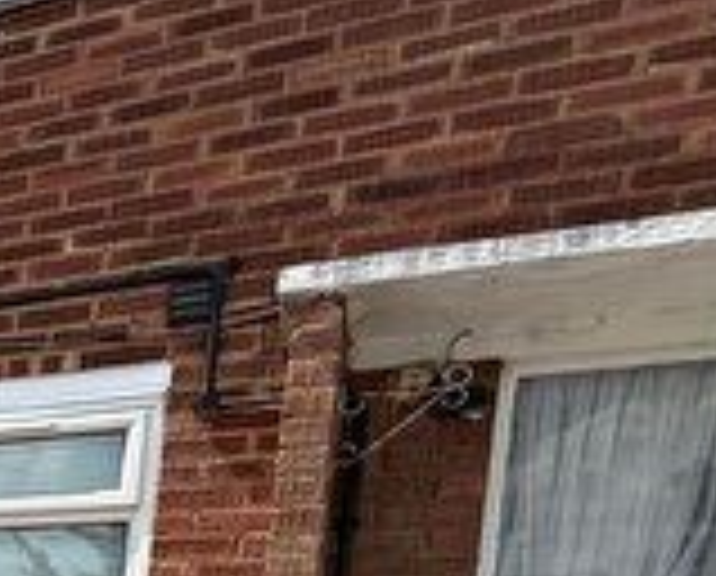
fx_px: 1275
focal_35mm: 60
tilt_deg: -5.0
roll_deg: -2.7
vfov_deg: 22.2
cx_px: -752
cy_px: 794
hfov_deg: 18.5
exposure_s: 1/1189
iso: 50
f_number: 2.2
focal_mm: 2.22
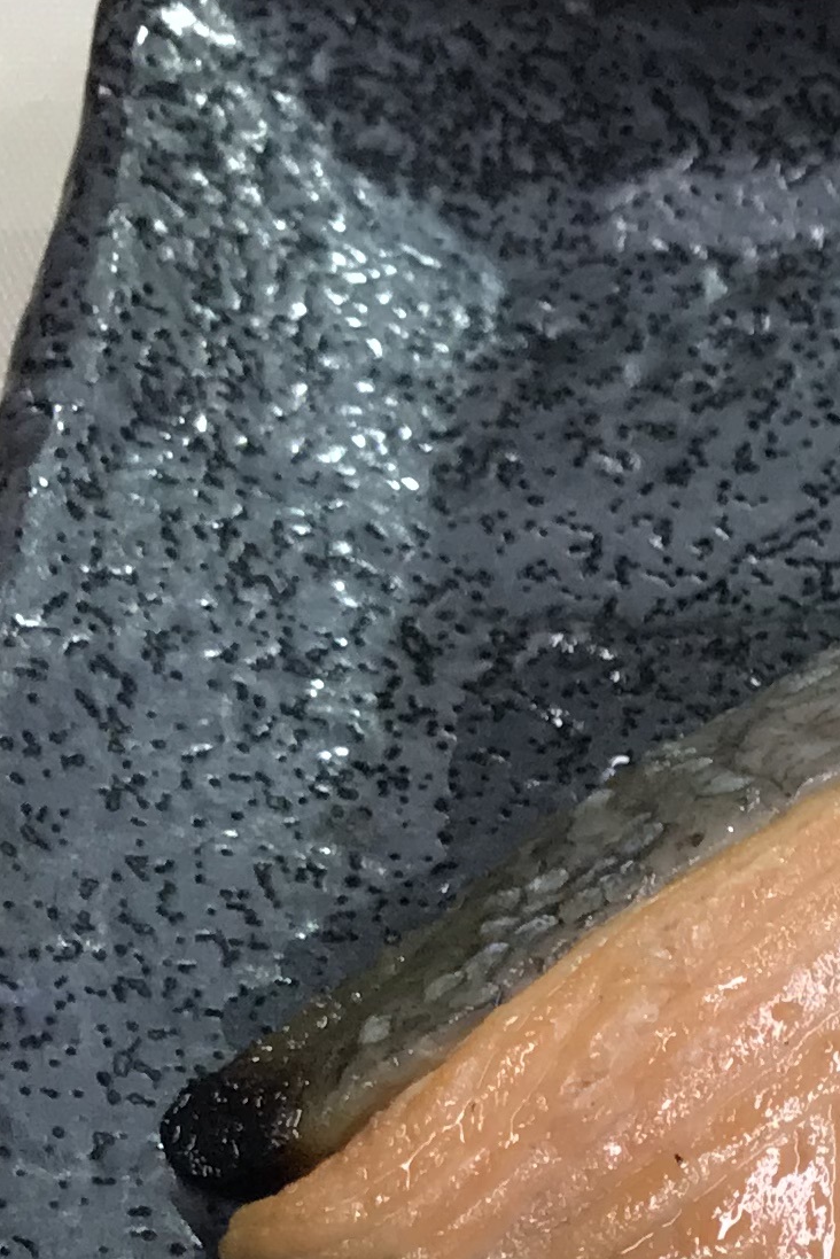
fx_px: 3742
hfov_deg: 11.1
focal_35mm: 107
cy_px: 939
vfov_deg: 19.0
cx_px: 1889
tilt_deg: -57.0
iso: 40
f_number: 1.8
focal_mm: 3.99
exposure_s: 1/100
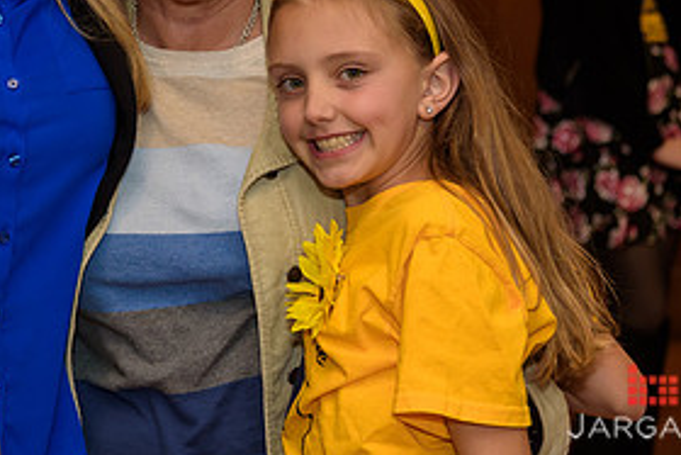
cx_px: 95
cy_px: 21
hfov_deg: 16.9
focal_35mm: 120
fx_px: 2271
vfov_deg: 11.3
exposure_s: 1/100
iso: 640
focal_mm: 58
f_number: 4
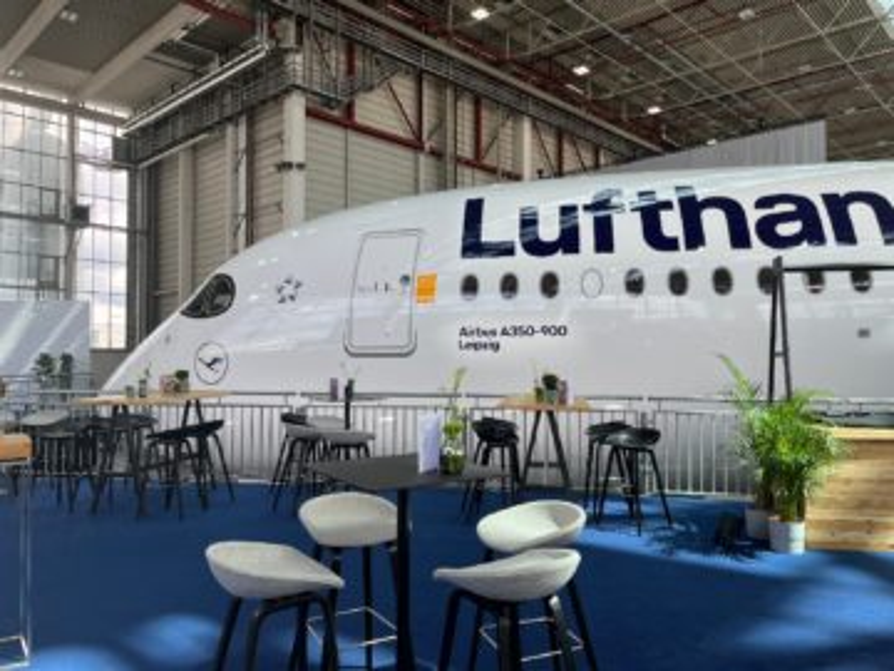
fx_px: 671
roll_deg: -0.1
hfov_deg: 67.3
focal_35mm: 26
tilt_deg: +1.0
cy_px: 336
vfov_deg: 53.1
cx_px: 447
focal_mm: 5.1
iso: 50
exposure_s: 1/539
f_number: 1.6
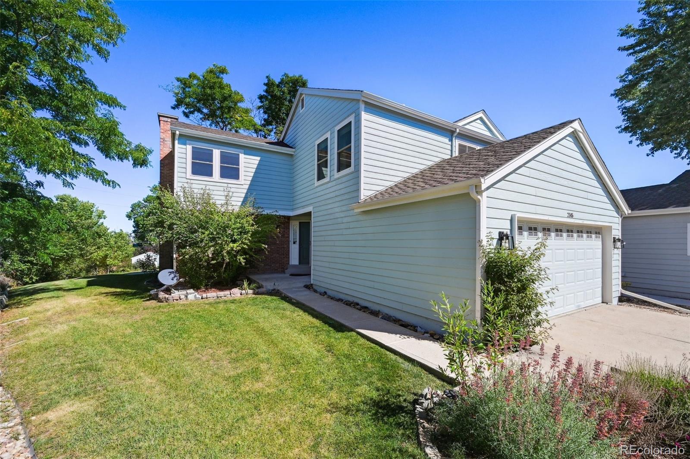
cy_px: 230
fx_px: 268
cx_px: 345
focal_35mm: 14
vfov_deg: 81.2
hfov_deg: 104.3
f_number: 10
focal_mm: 14
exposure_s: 1/400
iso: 400
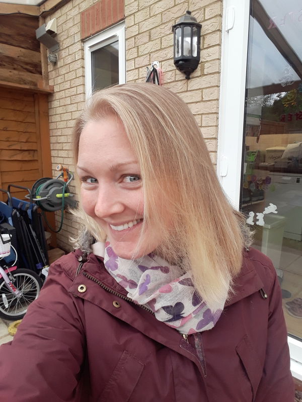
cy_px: 201
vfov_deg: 71.6
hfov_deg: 56.8
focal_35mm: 24
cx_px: 151
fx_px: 279
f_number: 1.9
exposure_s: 1/207
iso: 40
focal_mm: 2.53
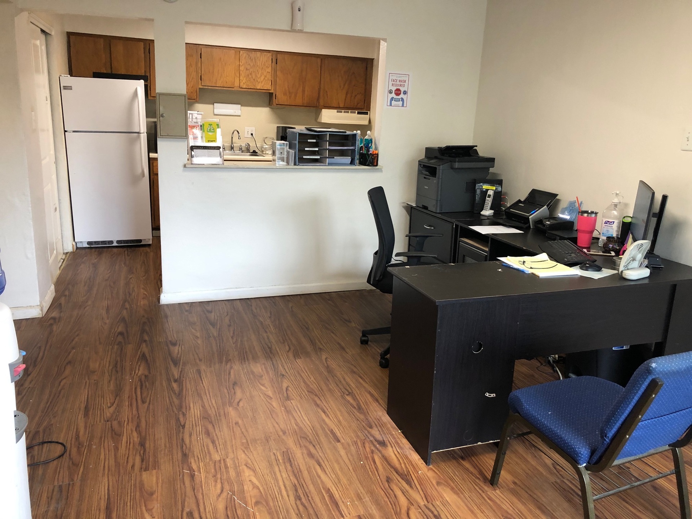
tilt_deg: -14.7
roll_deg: -3.3
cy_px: 260
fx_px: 560
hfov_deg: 63.4
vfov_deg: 49.7
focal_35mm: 28
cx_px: 346
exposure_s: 1/17
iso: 40
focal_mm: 3.99
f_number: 1.8
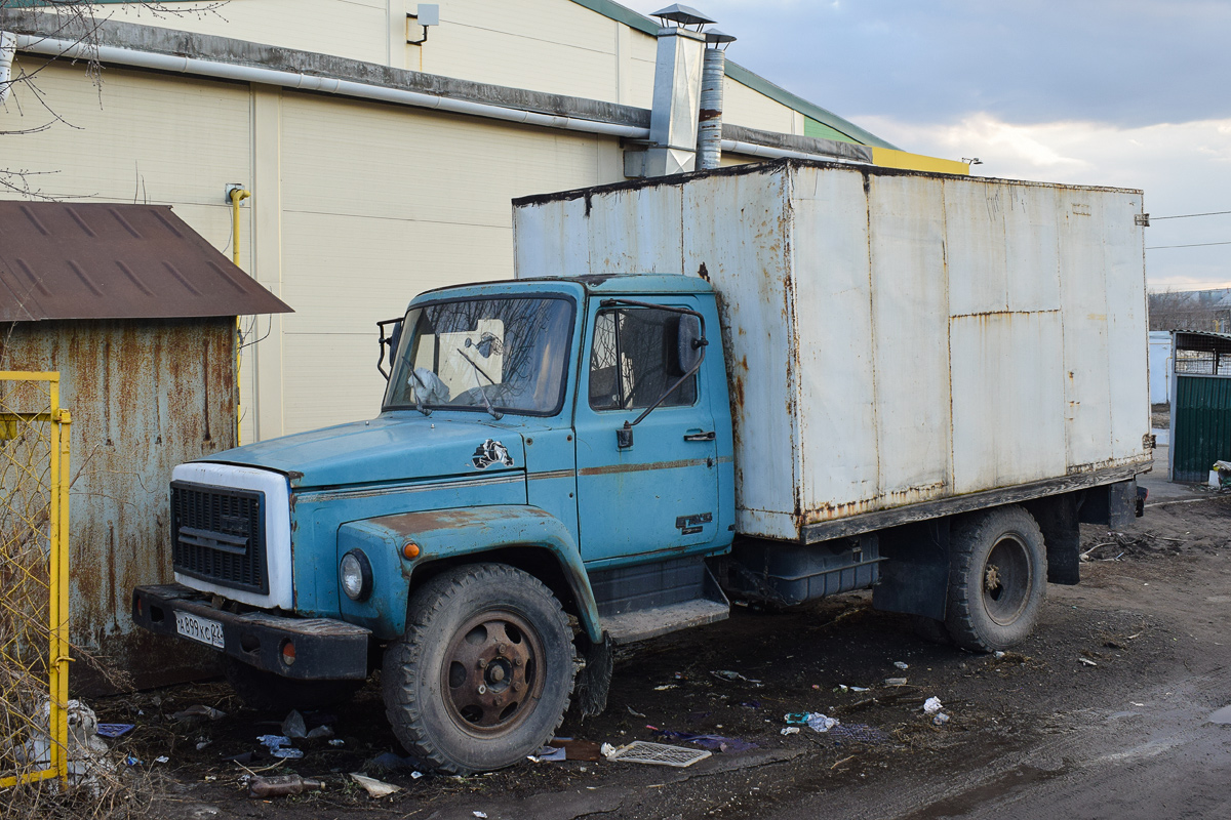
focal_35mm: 32
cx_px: 616
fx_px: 1077
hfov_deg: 59.5
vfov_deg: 41.7
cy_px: 410
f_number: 8
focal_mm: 21
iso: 400
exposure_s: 1/200
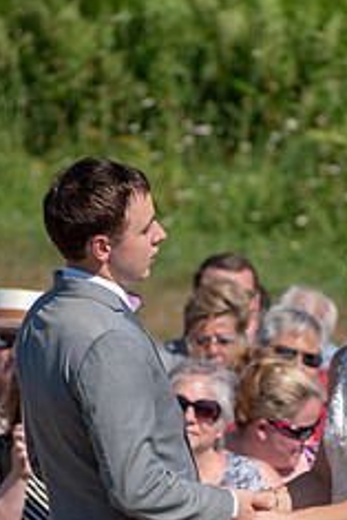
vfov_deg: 2.7
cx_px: 248
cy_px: 491
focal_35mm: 775
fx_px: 11188
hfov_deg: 1.8
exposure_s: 1/2000
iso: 360
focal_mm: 270
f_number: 6
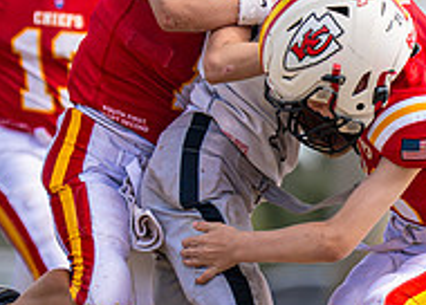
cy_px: 228
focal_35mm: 817
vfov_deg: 1.8
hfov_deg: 2.5
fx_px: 9892
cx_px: 455
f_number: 2.8
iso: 160
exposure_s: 1/3200
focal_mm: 167
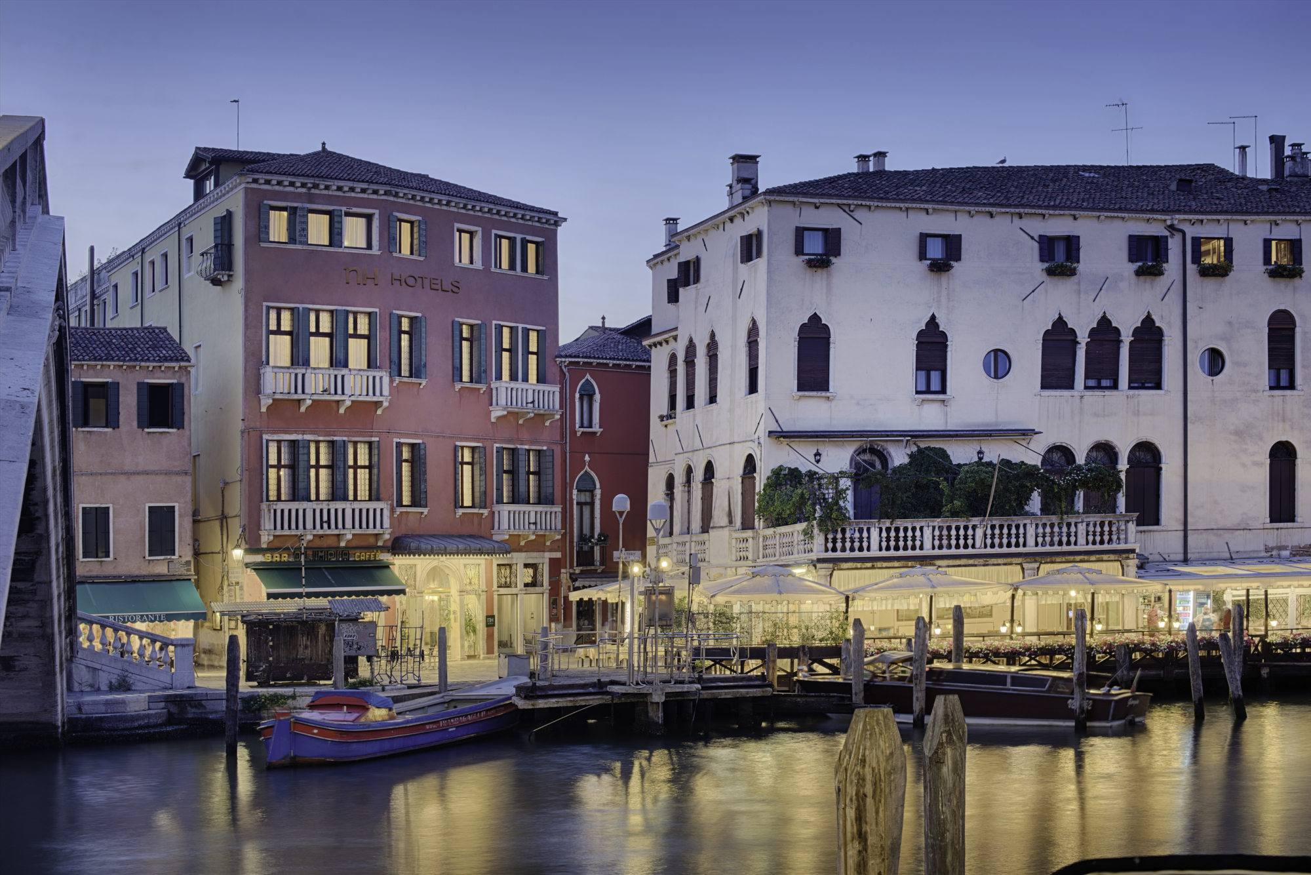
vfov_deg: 27.0
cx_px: 656
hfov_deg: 39.6
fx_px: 1821
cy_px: 438
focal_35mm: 50
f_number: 8
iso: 31
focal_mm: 50
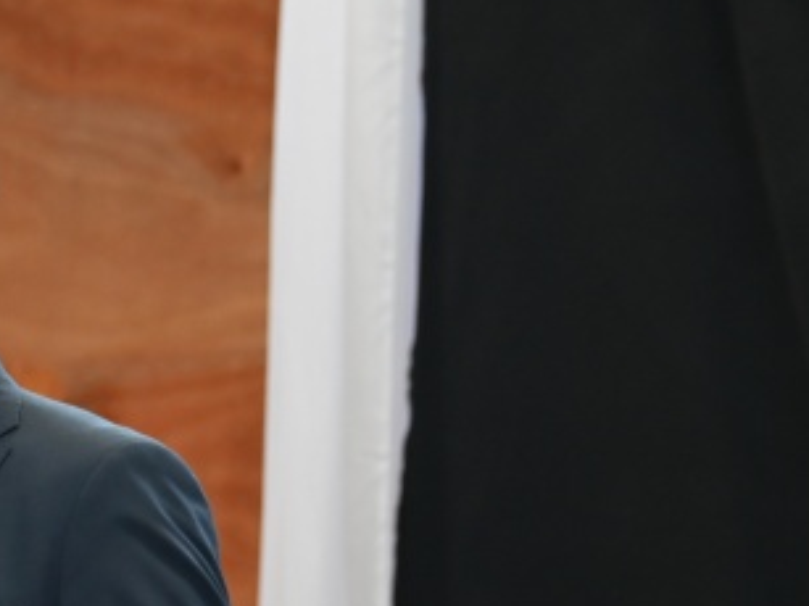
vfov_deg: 3.8
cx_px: -235
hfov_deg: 5.0
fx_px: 9228
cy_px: 537
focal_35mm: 395
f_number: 5.3
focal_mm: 105
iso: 1250
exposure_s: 1/60
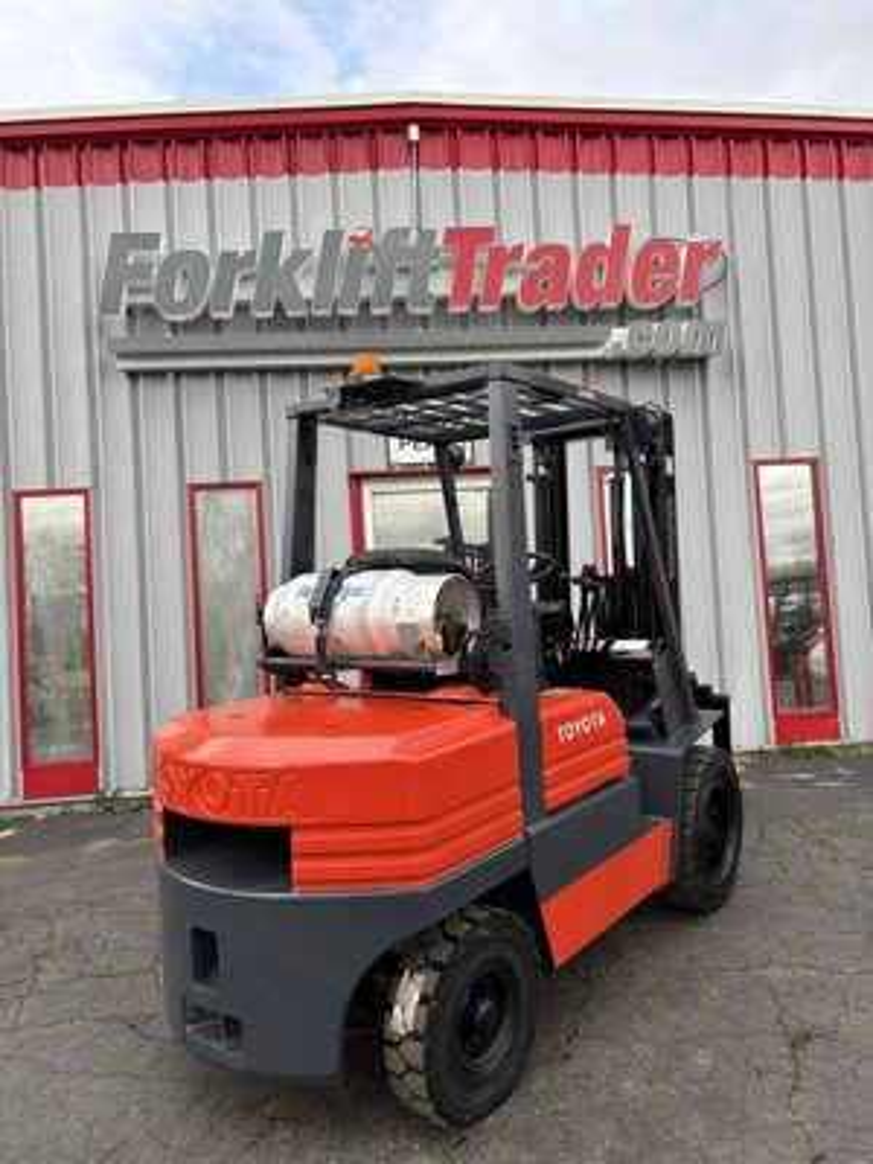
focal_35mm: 26
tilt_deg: +3.7
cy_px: 582
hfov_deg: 53.1
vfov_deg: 67.3
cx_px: 436
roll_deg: +4.3
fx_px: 874
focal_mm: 5.96
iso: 64
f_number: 1.6
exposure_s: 1/543
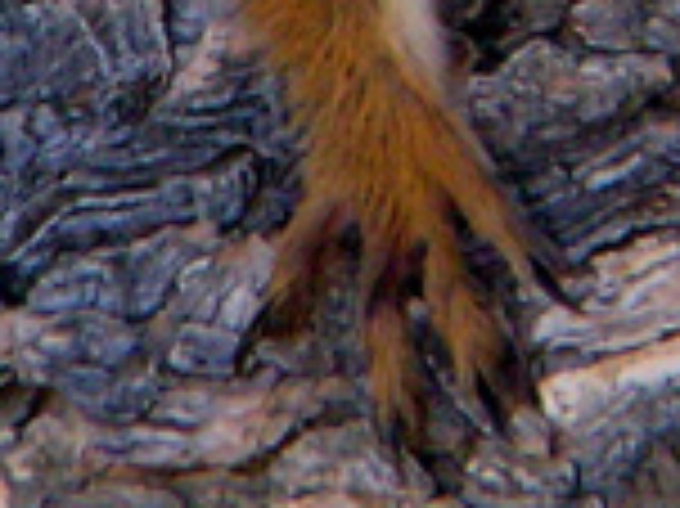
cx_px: 324
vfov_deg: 5.5
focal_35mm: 263
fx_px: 5162
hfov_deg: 7.5
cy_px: -459
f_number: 5.4
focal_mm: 7.7
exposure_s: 1/111
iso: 200
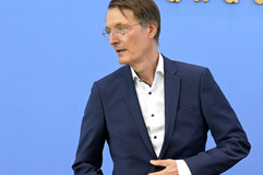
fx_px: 547
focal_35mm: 75
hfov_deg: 26.5
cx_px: 209
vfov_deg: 18.1
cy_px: 110
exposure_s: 1/500
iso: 5000
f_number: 5.6
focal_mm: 40
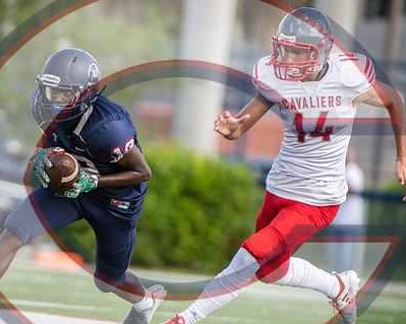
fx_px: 10091
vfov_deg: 1.8
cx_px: 87
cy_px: 187
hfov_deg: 2.3
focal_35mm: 840
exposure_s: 1/1000
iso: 400
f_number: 4
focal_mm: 400
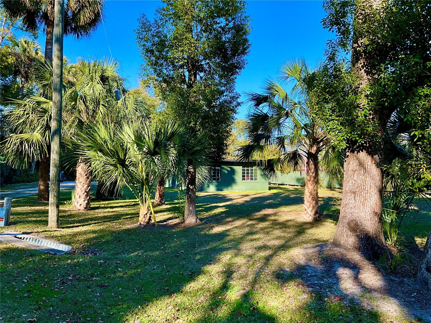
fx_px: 361
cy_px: 162
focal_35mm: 29
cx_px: 216
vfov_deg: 48.2
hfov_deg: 61.7
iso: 25
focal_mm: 3
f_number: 1.8
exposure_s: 1/465
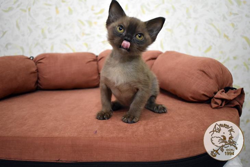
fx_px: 240
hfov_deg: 55.1
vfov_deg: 38.4
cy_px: 84
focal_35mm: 34
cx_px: 125
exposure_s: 1/400
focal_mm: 23
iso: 3200
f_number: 3.8
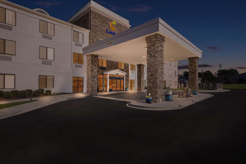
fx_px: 123
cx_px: 123
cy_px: 82
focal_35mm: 18
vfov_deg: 67.4
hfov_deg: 90.0
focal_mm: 18
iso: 64
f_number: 8
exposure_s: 1/50
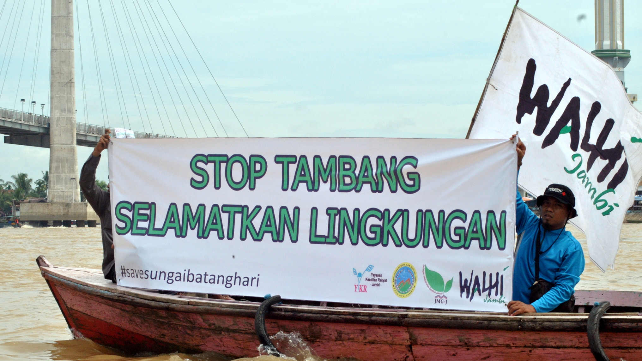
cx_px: 321
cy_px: 192
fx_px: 1890
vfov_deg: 10.9
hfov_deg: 19.3
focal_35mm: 111
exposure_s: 1/500
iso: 400
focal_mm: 70
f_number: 13
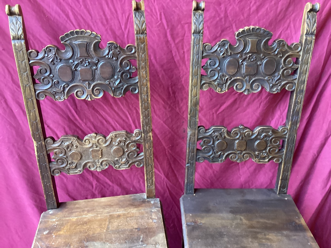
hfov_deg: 58.4
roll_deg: -4.7
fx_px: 296
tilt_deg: -29.8
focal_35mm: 31
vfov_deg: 45.4
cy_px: 124
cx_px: 166
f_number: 2.4
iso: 400
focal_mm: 3.3
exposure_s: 1/50
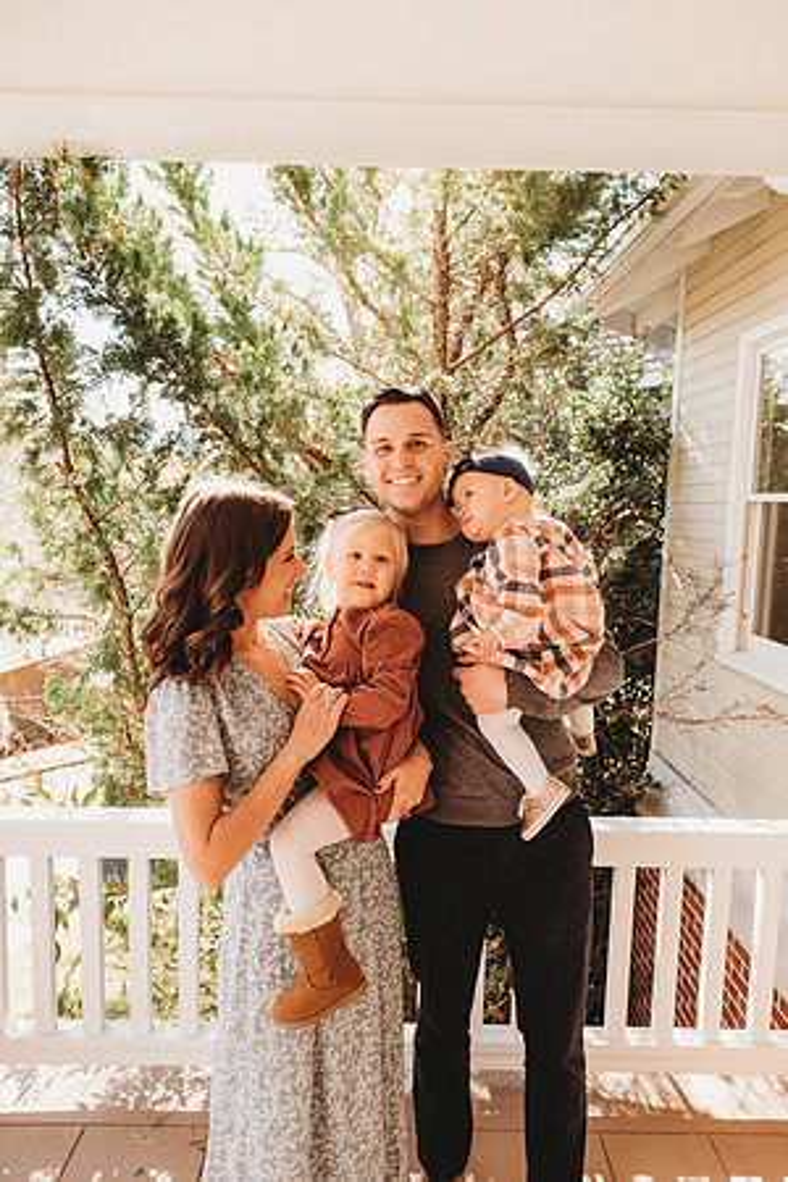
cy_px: 591
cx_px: 394
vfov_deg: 73.7
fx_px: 788
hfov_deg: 53.1
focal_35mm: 24
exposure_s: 1/200
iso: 400
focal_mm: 24
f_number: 4.5
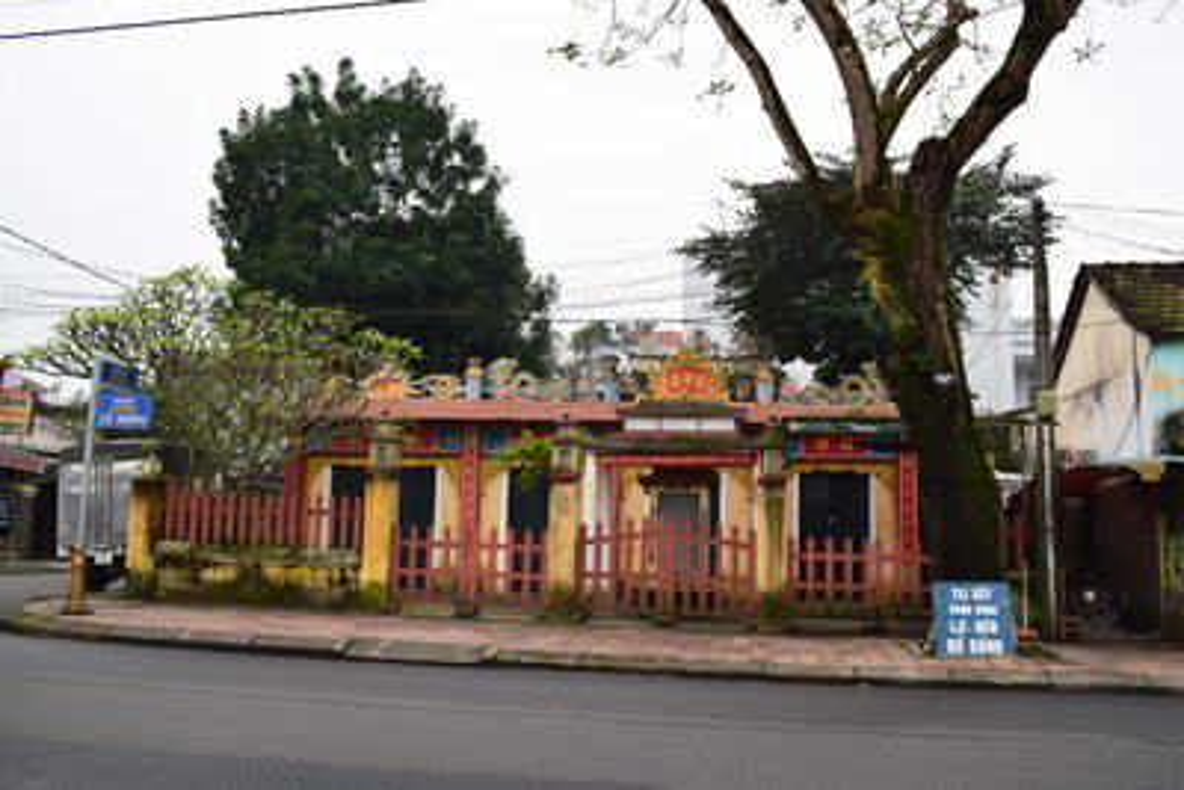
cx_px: 592
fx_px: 1036
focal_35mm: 32
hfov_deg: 59.5
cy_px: 395
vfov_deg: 41.7
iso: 400
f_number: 7.1
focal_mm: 21
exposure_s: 1/30
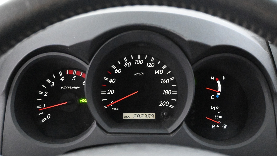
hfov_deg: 46.1
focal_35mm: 44
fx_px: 325
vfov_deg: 26.9
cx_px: 137
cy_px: 88
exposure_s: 1/40
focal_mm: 27.5
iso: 18000
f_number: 4.5
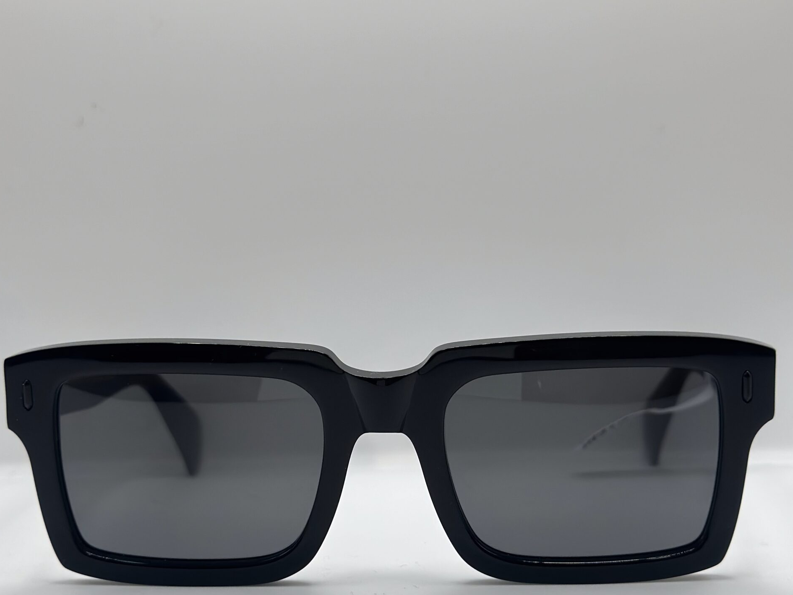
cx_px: 391
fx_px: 1489
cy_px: 403
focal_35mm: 65
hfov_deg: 29.8
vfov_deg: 22.5
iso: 80
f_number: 1.78
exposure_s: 1/690
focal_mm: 6.86
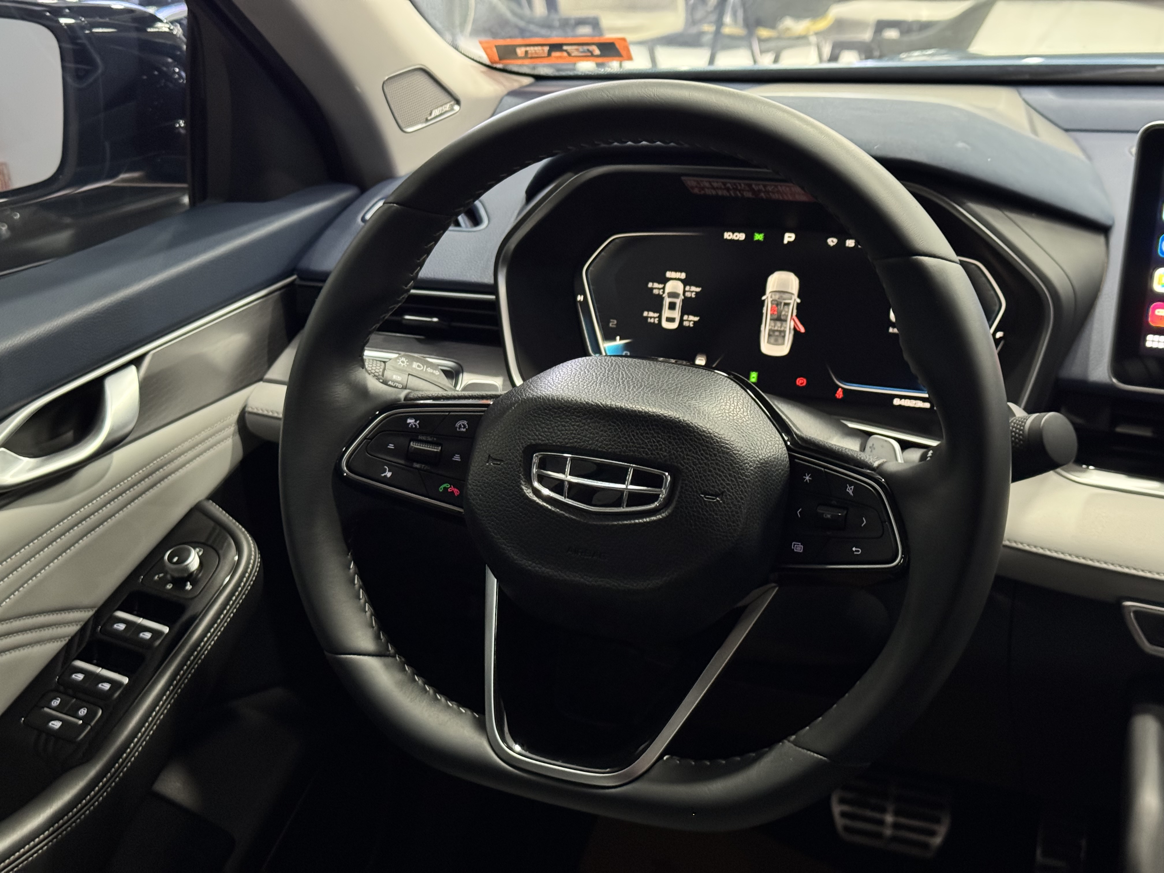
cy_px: 436
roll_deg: +1.1
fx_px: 1614
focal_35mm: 48
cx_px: 582
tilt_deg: -19.6
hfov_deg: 39.7
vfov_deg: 30.3
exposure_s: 1/25
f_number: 1.78
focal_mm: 6.76
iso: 500
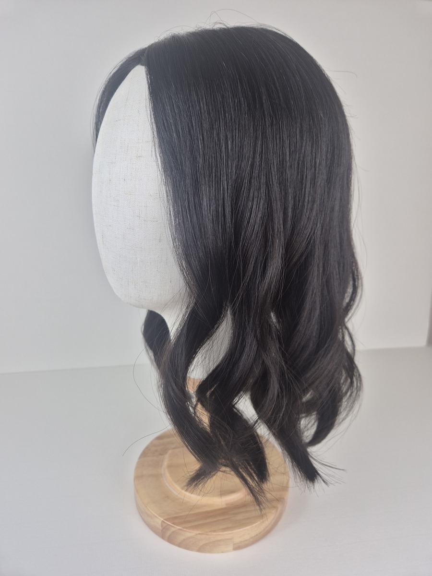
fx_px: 383
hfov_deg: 58.9
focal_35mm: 23
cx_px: 216
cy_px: 288
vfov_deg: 73.9
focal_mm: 5.4
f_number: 1.8
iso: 40
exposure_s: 1/100
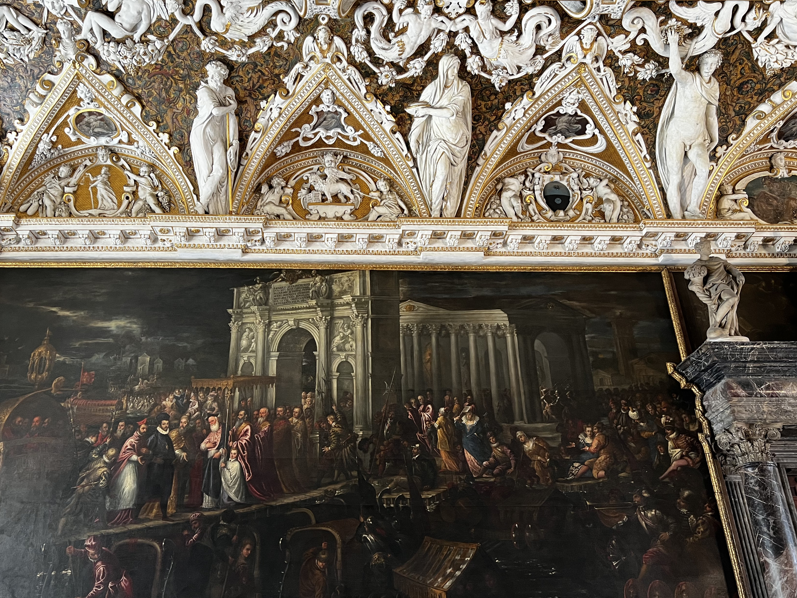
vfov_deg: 44.2
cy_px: 294
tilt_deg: +26.8
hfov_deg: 56.5
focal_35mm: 32
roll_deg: -0.3
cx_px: 336
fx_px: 737
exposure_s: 1/50
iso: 100
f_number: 1.5
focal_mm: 5.7
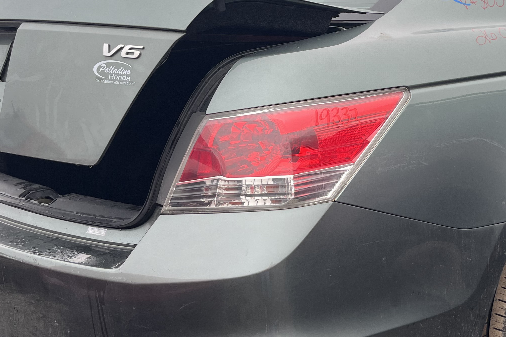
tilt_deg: -14.9
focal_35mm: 54
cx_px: 389
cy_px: 187
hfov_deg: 35.9
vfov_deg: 25.0
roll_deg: +3.0
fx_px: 759
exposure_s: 1/285
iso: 40
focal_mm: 5.1
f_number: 1.6
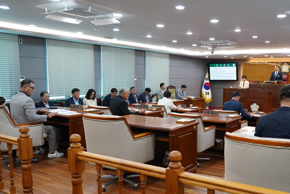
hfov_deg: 54.2
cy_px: 110
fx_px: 274
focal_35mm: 34
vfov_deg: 38.8
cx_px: 202
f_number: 4
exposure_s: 1/160
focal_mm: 24
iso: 1250
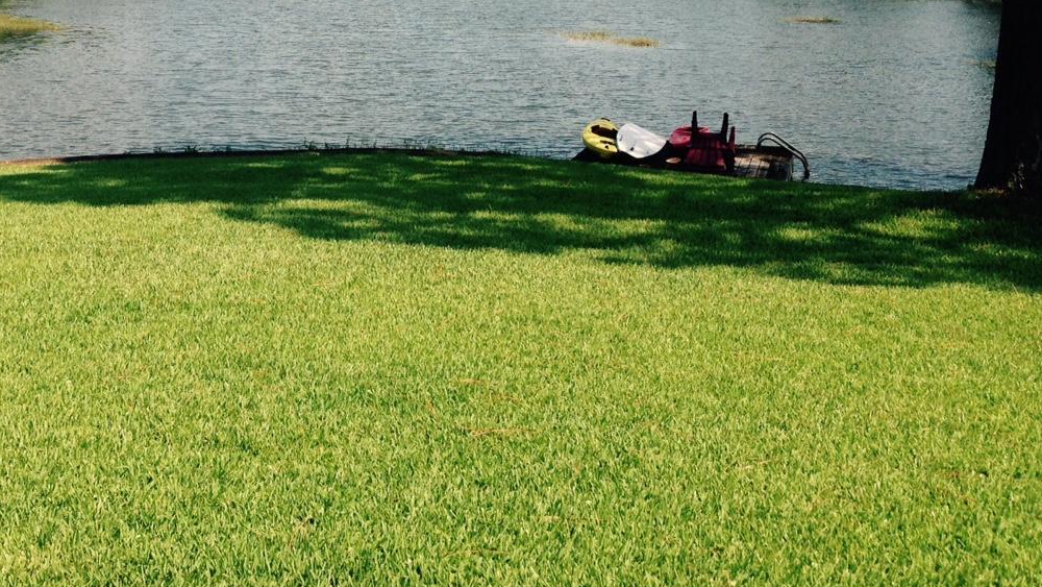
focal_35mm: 46
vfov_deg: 25.4
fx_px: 1271
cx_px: 376
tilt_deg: -7.1
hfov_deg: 44.1
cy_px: 98
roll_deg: -1.1
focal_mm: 4.12
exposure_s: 1/1391
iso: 50
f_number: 2.4
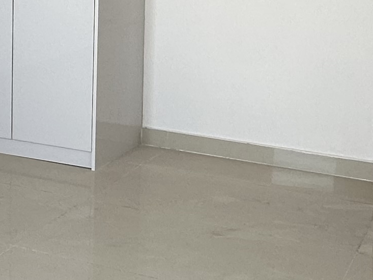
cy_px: -2
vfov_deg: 18.6
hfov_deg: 25.2
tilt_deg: -5.7
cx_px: 125
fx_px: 830
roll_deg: -1.0
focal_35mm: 77
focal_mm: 2.22
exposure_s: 1/99
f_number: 2.2
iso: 64
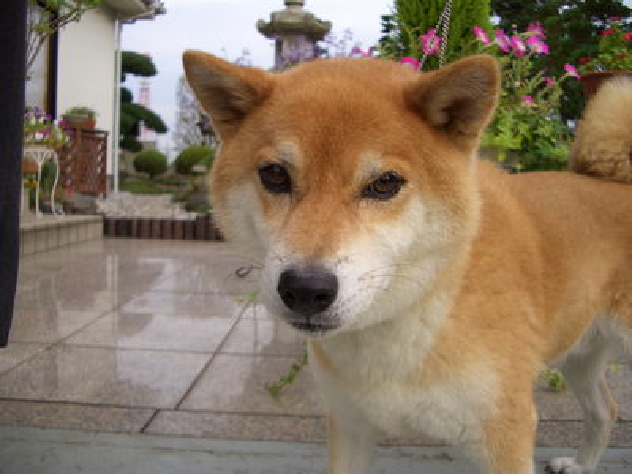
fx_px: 639
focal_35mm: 35
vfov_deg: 40.7
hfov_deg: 52.6
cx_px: 316
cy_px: 237
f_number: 2.6
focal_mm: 5.8
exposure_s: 1/200
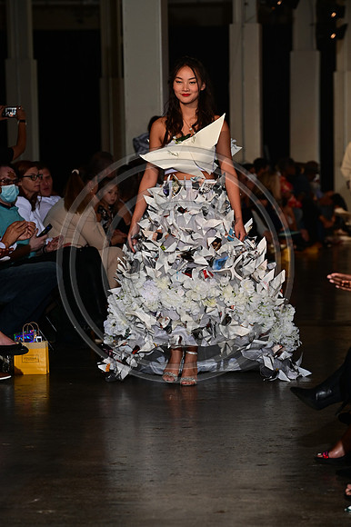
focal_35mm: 160
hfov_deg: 8.6
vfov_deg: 12.8
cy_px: 264
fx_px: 2343
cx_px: 176
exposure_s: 1/125
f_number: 6.3
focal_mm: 160
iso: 1000
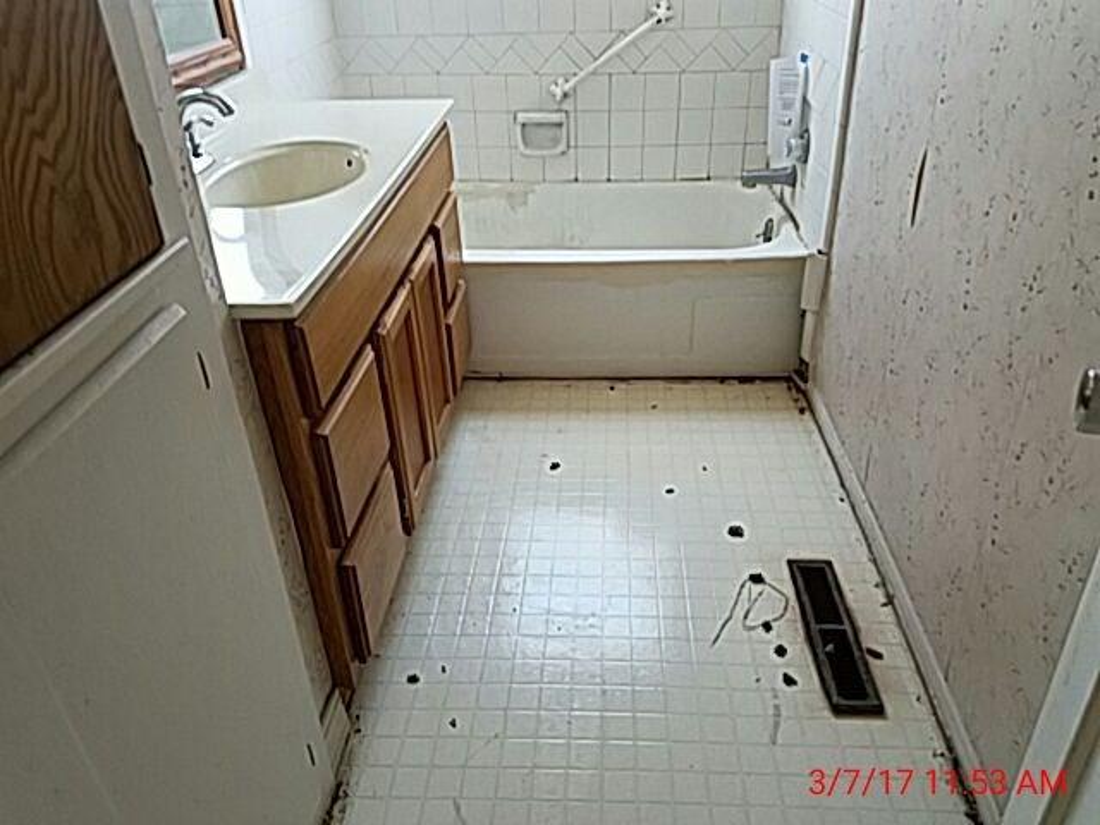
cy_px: 412
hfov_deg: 67.3
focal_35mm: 26
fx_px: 826
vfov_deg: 53.1
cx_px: 550
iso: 160
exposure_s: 1/30
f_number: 1.7
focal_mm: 4.2
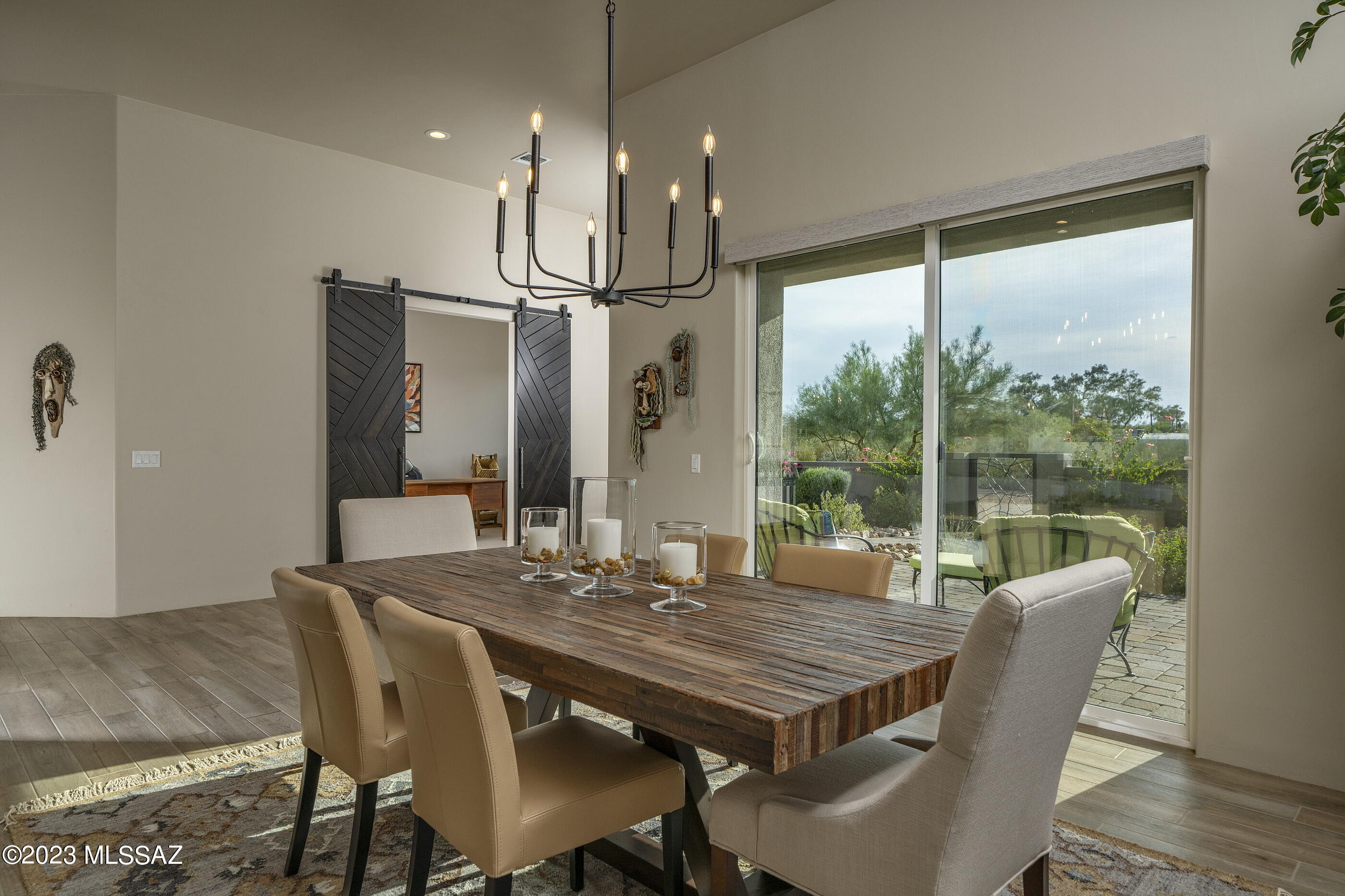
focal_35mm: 21
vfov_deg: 59.5
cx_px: 672
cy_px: 448
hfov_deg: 81.2
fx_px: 784
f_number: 7.1
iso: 200
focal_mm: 21
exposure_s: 1/250
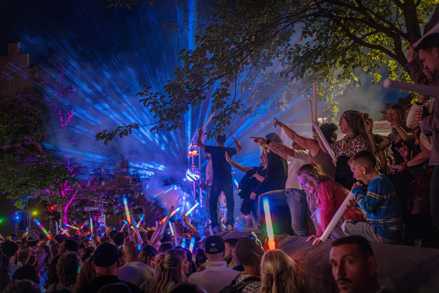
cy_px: 146
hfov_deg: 54.4
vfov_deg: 37.9
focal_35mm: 35
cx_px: 220
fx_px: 427
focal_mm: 35
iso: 12800
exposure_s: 1/160
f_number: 2
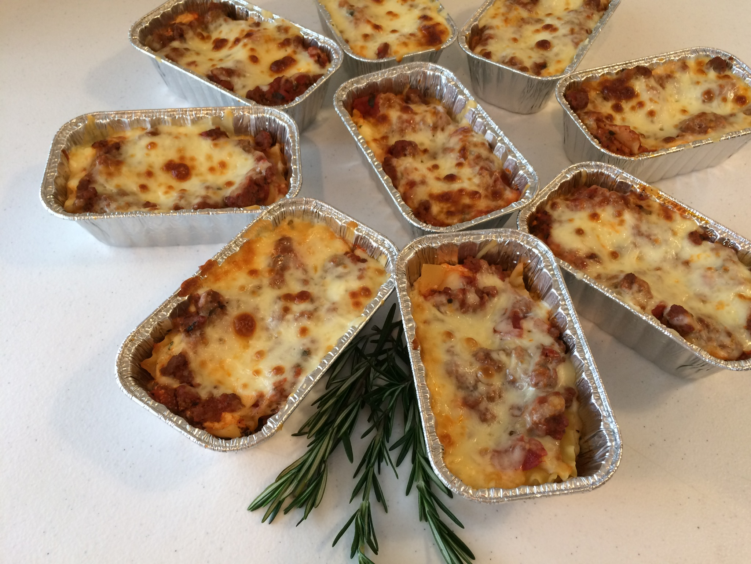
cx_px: 376
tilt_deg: -53.9
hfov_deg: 61.7
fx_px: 629
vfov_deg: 48.2
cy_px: 282
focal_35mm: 29
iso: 50
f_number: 2.2
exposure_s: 1/30
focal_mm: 4.15
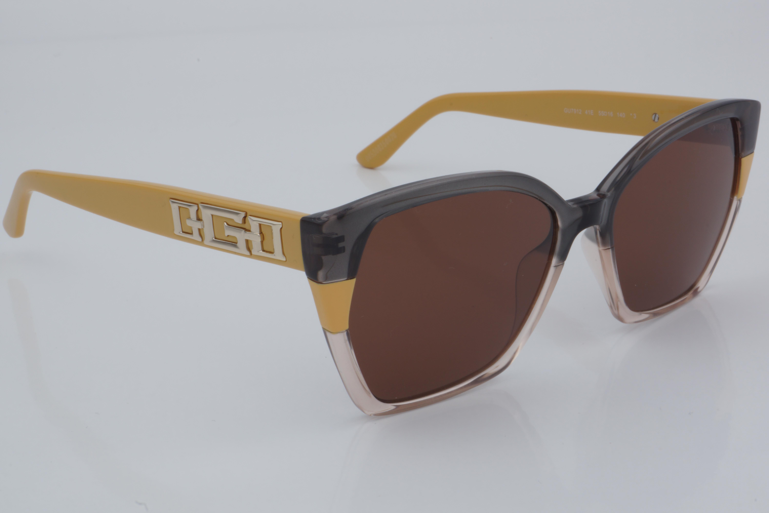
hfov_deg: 27.0
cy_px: 256
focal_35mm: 75
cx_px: 384
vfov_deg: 18.2
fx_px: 1602
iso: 100
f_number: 32
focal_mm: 50
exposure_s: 1/4
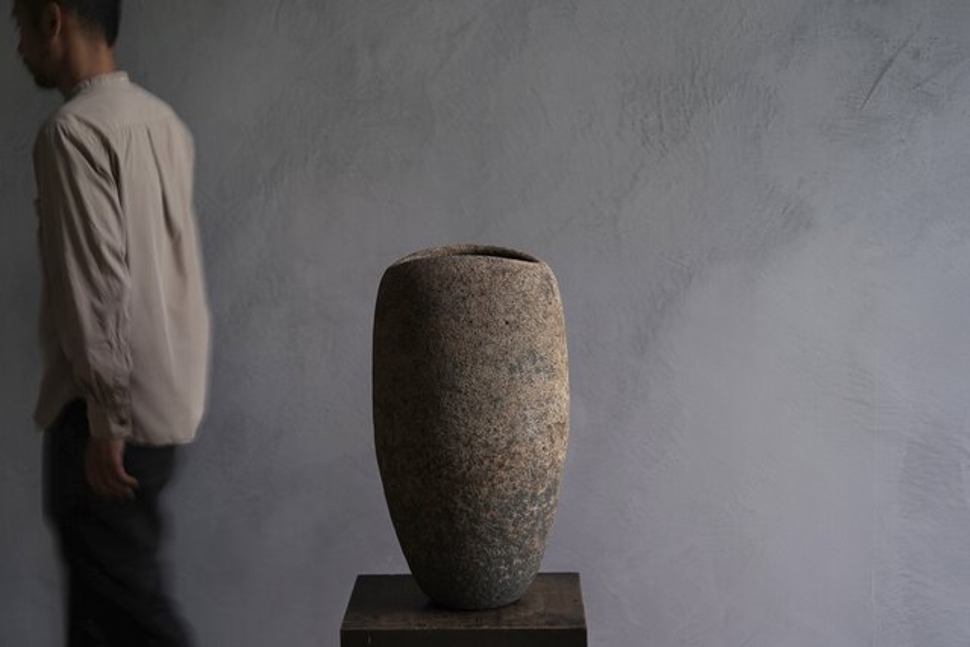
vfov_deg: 19.5
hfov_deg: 28.8
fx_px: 1886
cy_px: 324
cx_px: 485
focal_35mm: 70
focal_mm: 70
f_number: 2.8
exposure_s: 1/8
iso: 100
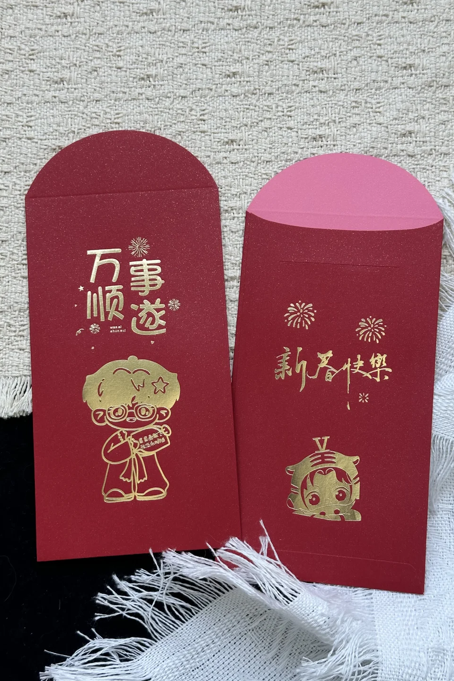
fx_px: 946
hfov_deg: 27.0
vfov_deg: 39.6
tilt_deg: -80.1
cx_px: 236
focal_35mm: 50
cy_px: 340
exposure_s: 1/121
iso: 64
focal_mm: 6.86
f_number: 1.78
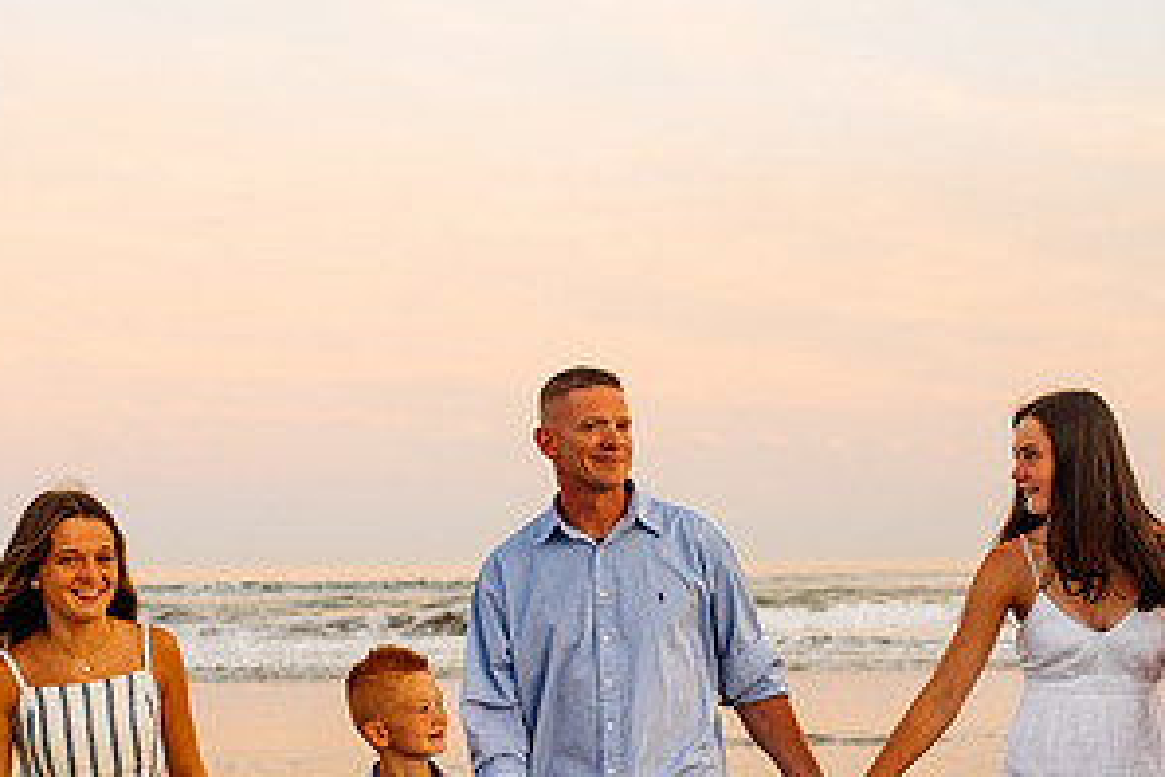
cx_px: 448
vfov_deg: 19.3
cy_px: 607
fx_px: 2265
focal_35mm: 70
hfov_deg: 28.8
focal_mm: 35
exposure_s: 1/320
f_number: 2.8
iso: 320
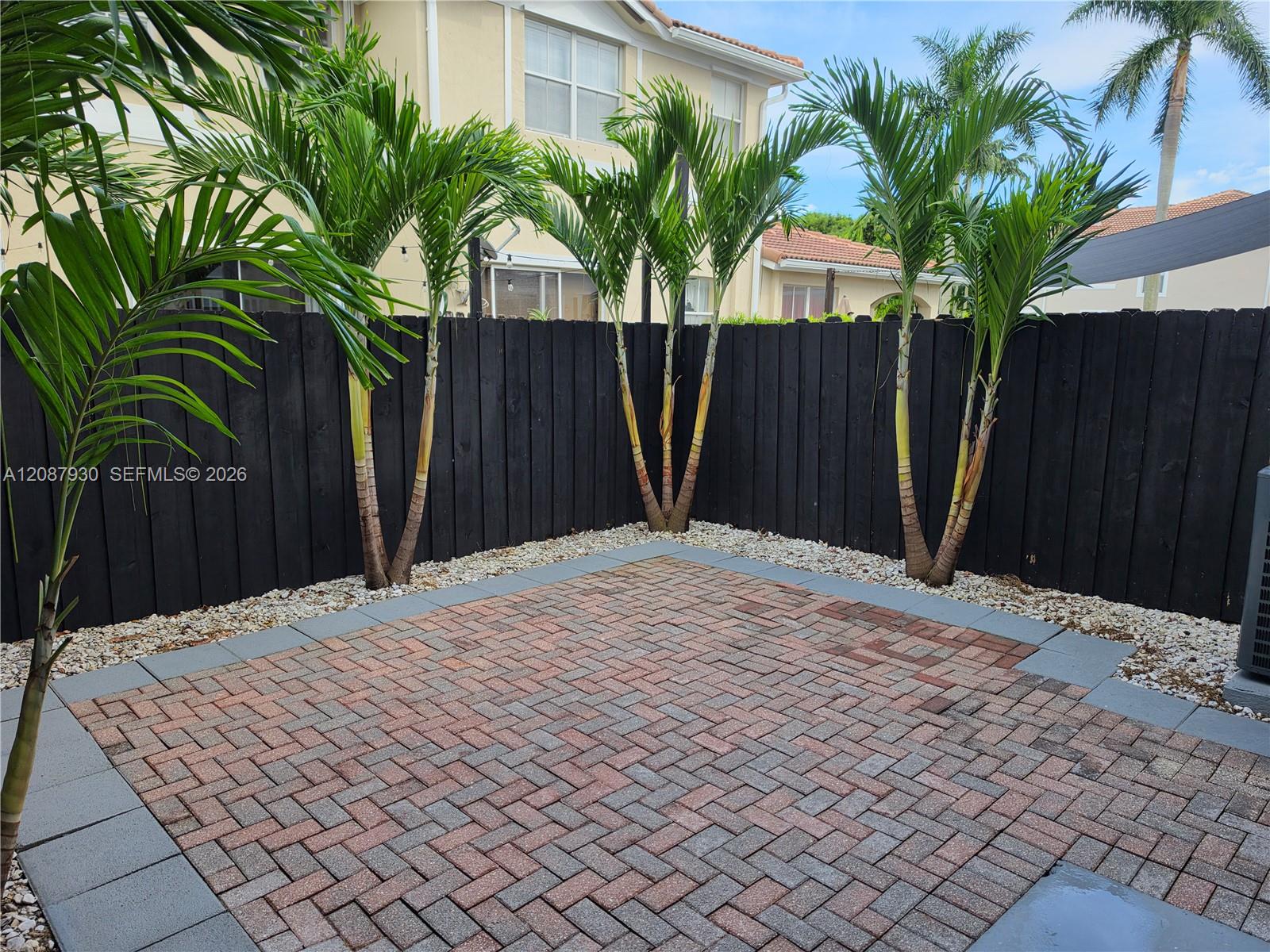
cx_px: 635
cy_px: 476
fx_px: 844
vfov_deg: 58.9
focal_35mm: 23
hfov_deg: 73.9
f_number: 1.4
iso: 64
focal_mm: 6.5
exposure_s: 1/2021
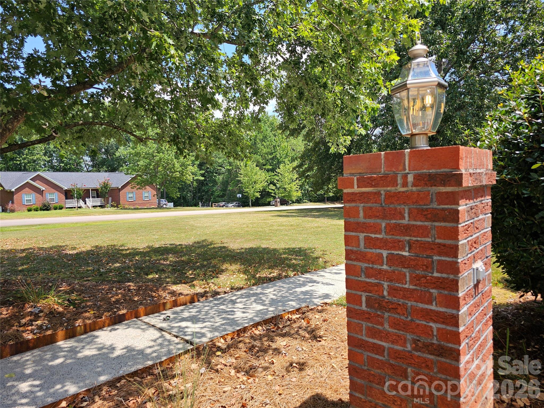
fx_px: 361
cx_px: 272
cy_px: 204
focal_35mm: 23
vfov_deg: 58.9
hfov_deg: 73.9
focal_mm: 6.3
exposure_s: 1/286
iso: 10
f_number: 1.7
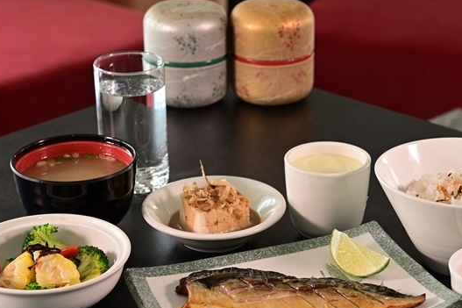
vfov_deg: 14.1
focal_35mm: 97
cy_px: 184
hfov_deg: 21.0
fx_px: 1244
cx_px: 266
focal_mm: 70
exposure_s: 1/2.5
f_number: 8
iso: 125
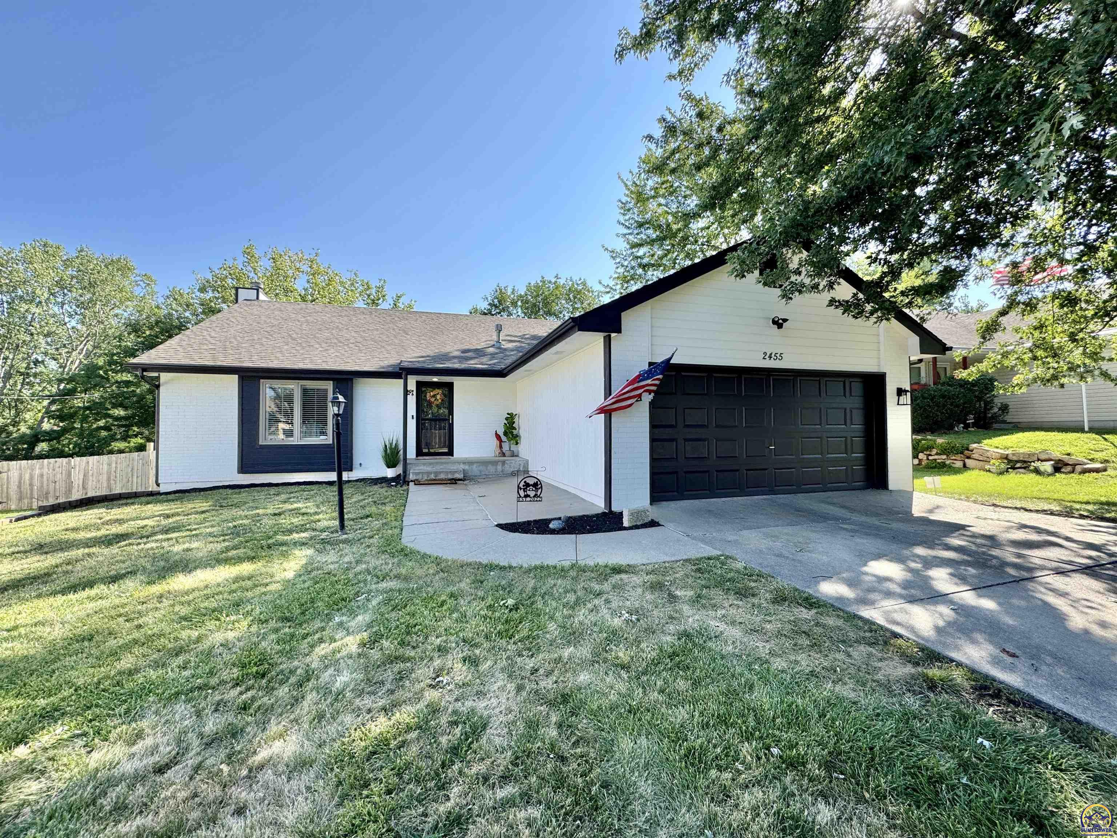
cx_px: 558
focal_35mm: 14
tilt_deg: +1.3
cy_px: 419
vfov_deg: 85.7
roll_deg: -0.4
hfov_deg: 102.1
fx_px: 452
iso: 40
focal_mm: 2.22
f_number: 2.2
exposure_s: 1/533
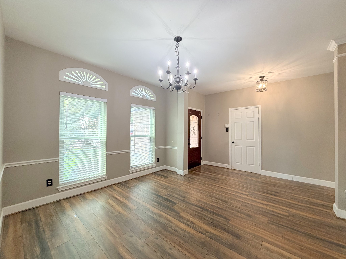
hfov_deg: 102.1
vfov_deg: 85.7
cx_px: 173
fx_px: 140
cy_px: 130
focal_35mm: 14
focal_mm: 2.22
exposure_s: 1/120
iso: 250
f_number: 2.2
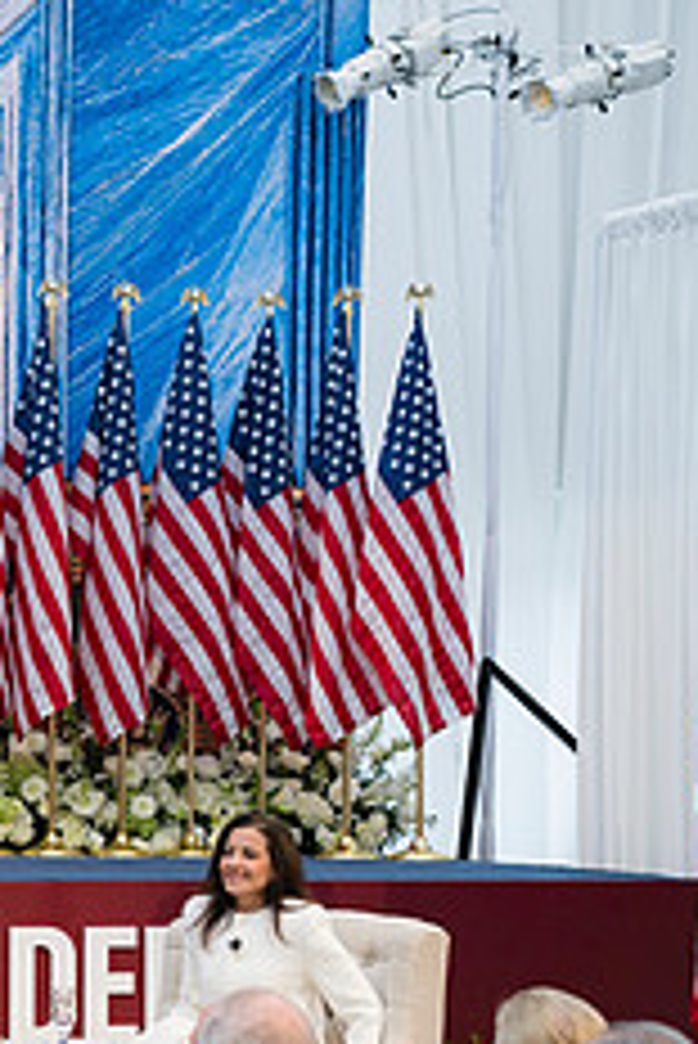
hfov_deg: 12.6
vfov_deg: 20.2
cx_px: -536
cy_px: 794
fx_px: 2904
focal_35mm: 100
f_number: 2.8
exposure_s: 1/200
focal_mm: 40
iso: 450
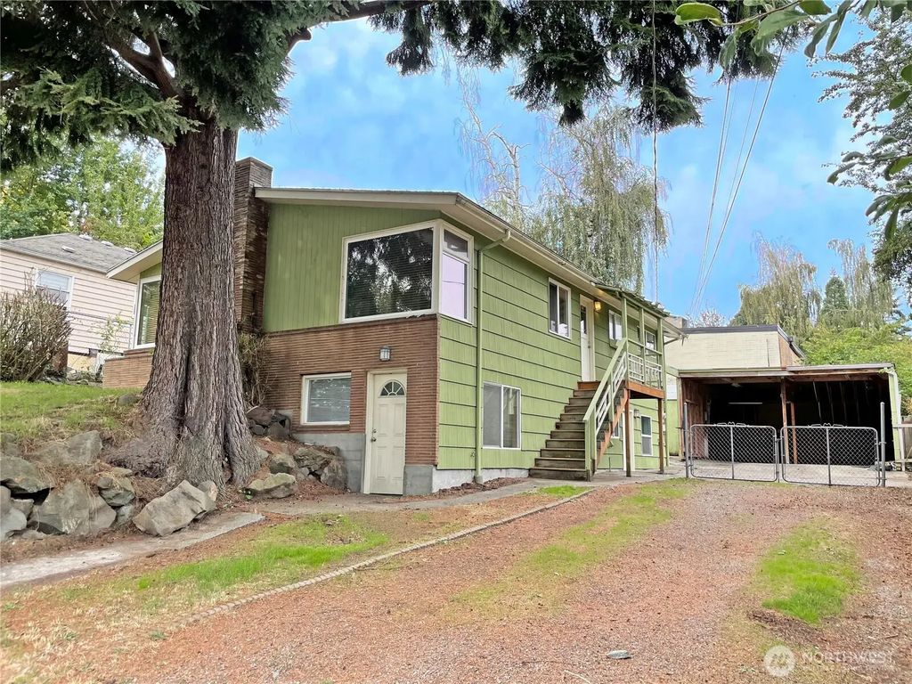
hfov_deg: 67.3
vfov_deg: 53.1
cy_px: 342
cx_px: 456
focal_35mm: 26
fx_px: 685
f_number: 1.6
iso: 32
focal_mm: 4.2
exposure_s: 1/1135
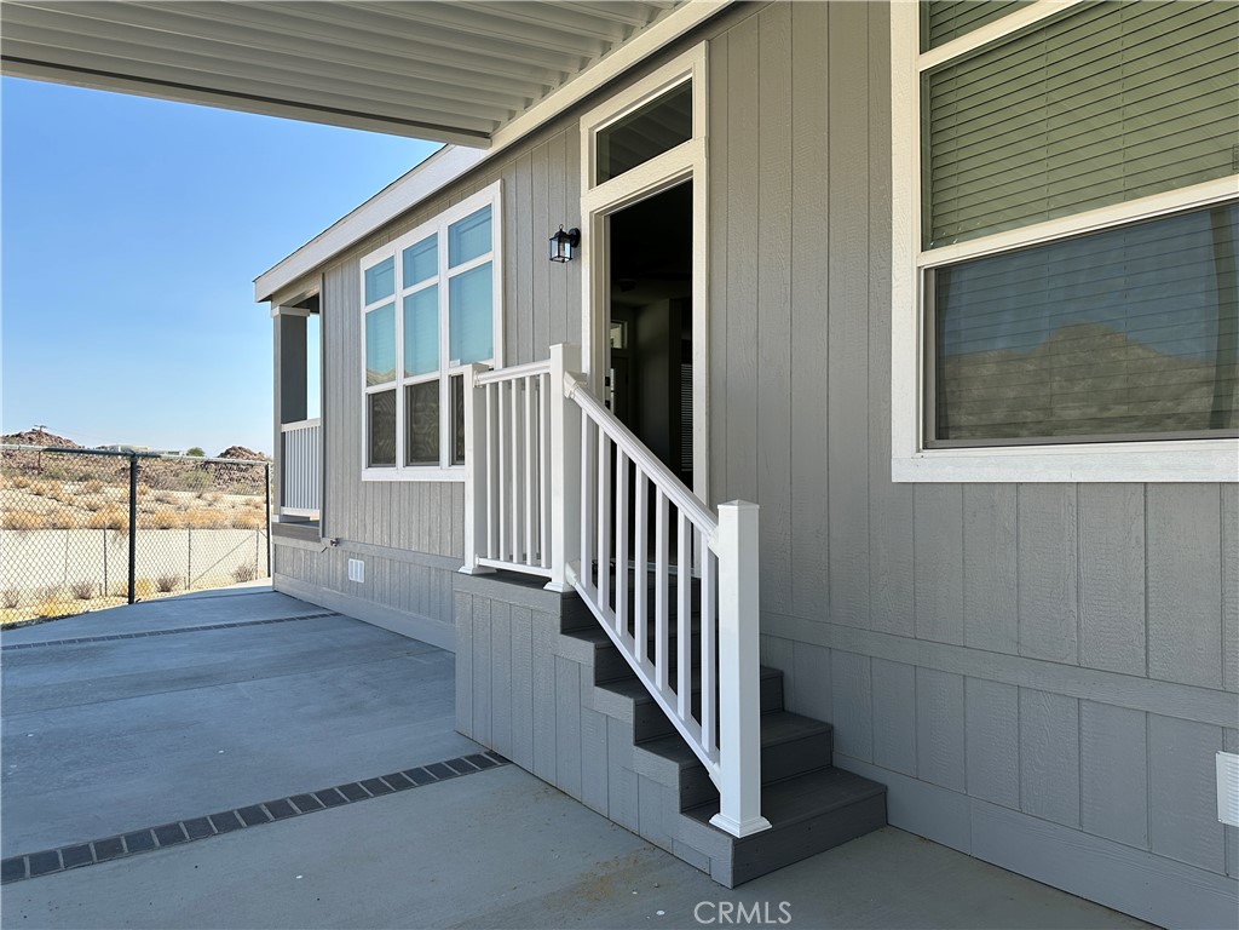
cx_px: 620
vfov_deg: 56.8
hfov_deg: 71.6
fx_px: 859
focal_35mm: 24
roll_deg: +0.1
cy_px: 465
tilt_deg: +1.1
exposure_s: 1/2353
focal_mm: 6.86
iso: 80
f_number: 1.78
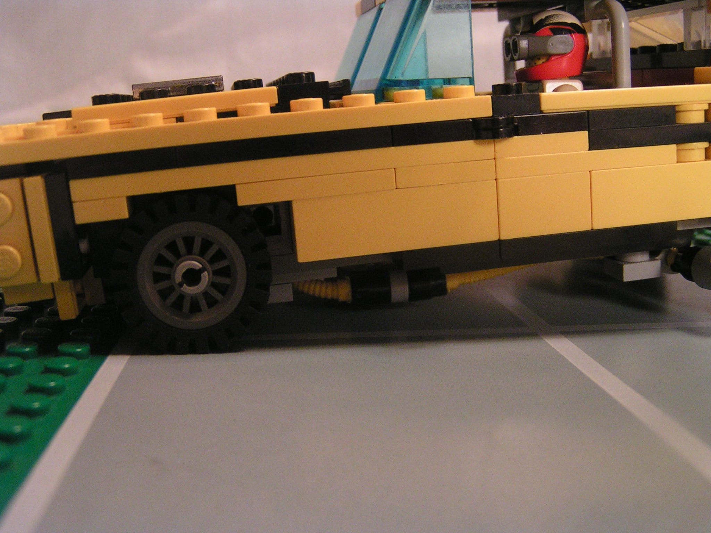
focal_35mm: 38
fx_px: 781
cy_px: 266
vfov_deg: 37.7
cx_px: 356
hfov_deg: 49.0
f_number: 2.8
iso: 160
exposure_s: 1/40
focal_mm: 5.8
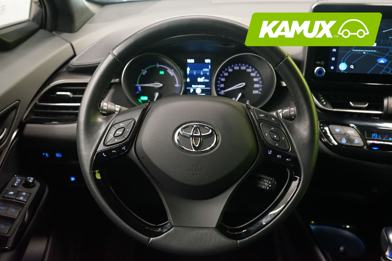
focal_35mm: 38
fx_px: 414
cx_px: 196
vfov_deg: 35.1
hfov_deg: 50.7
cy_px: 130
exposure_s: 1/25
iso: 6400
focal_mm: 38
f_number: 4
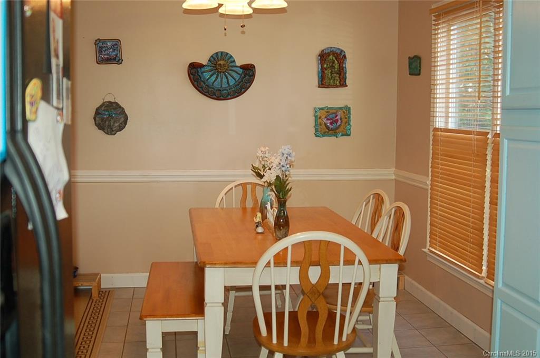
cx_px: 270
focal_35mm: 42
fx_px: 629
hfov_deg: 46.5
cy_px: 179
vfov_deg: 31.8
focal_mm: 28
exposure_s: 1/60
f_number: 3.3
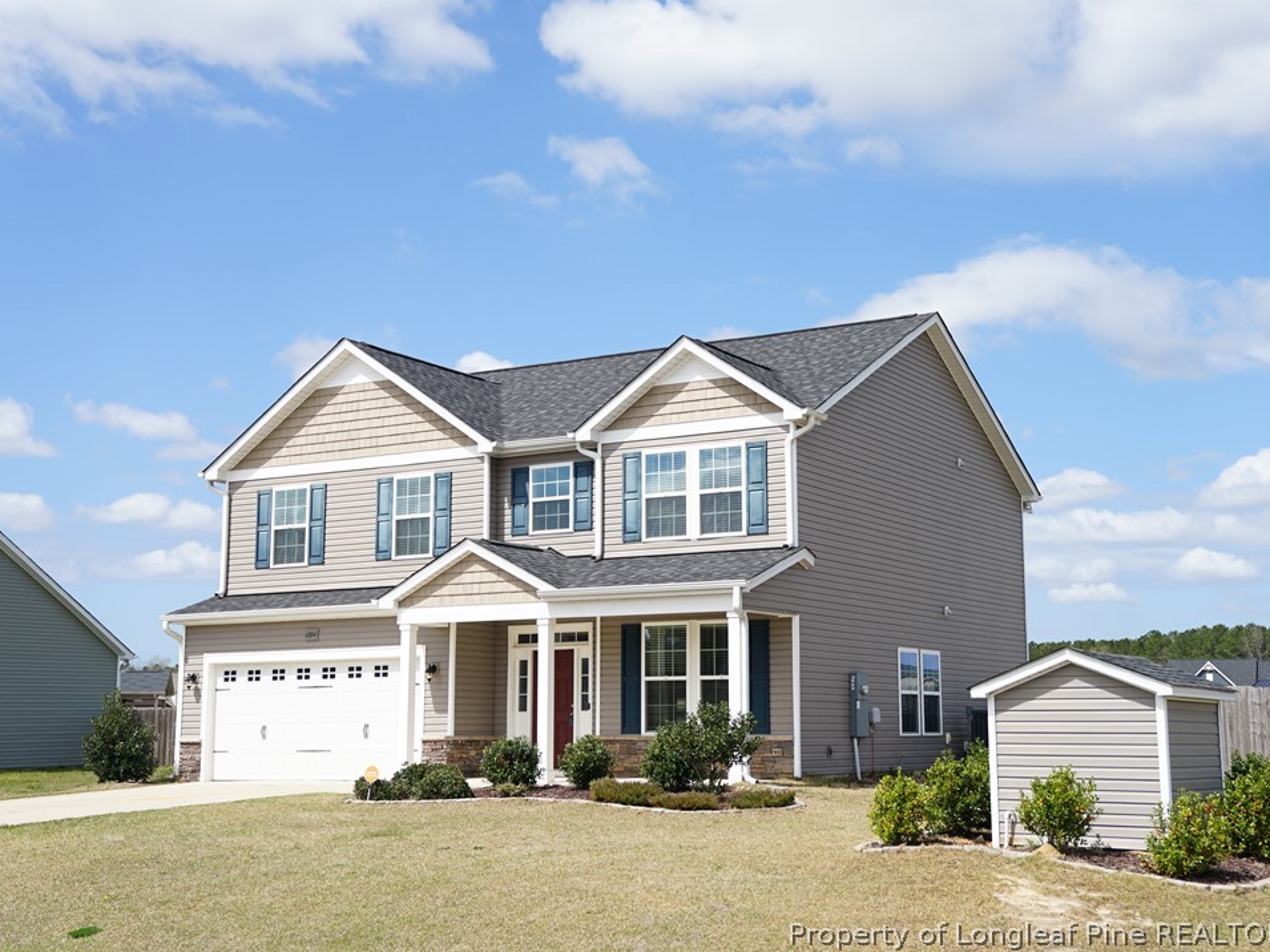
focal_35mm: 47
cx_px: 694
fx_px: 1724
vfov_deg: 30.9
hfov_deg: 40.4
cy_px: 473
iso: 160
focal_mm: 43
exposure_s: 1/3200
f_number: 2.8
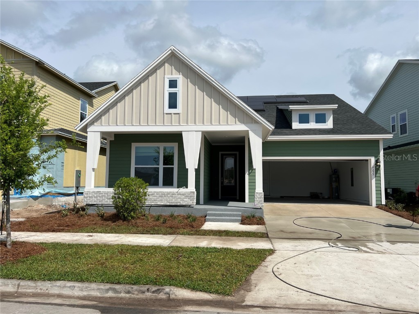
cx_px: 210
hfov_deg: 67.3
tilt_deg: +4.3
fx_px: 315
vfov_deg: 53.1
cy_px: 157
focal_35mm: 26
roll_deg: -0.5
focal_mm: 5.7
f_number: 1.5
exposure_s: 1/8696
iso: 50
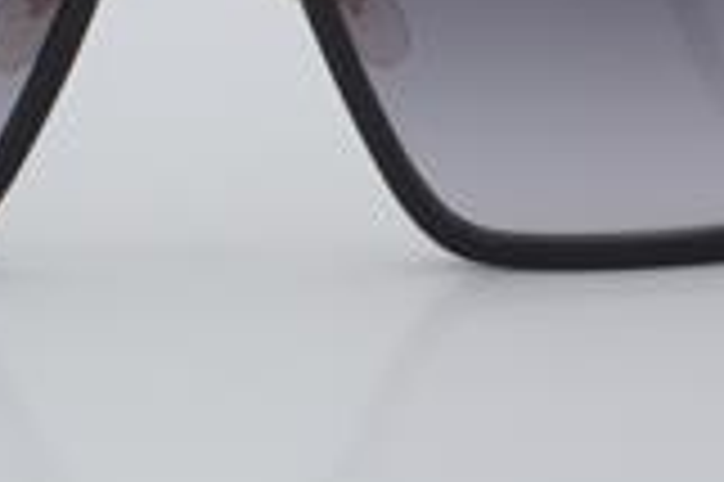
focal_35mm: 205
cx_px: 189
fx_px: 4123
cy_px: -77
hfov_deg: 10.0
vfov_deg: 6.6
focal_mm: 55
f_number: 32
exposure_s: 1/4
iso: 100
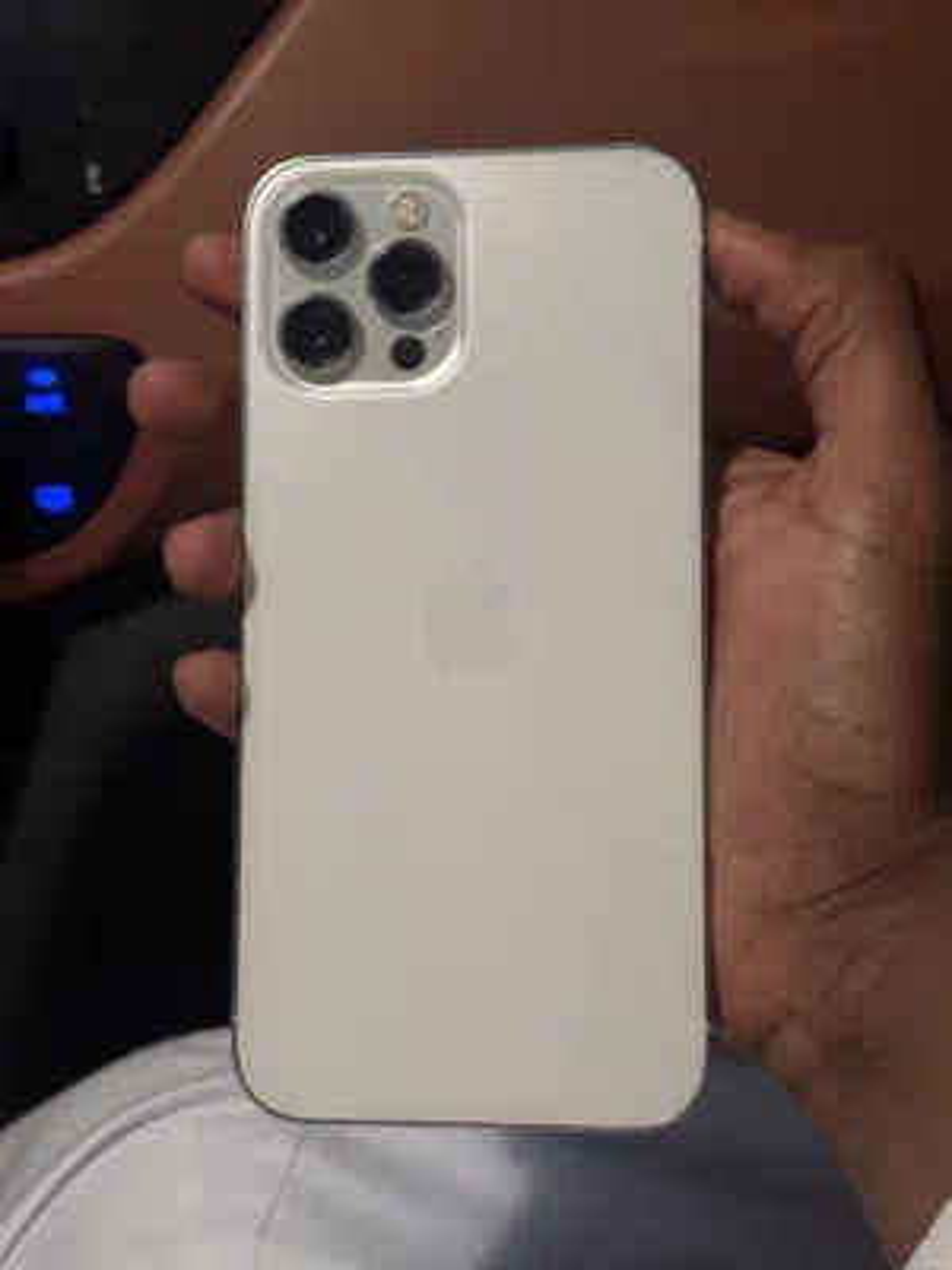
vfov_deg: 39.7
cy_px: 635
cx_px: 476
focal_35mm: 48
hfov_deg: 30.3
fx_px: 1760
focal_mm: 6.76
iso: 400
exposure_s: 1/25
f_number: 1.78
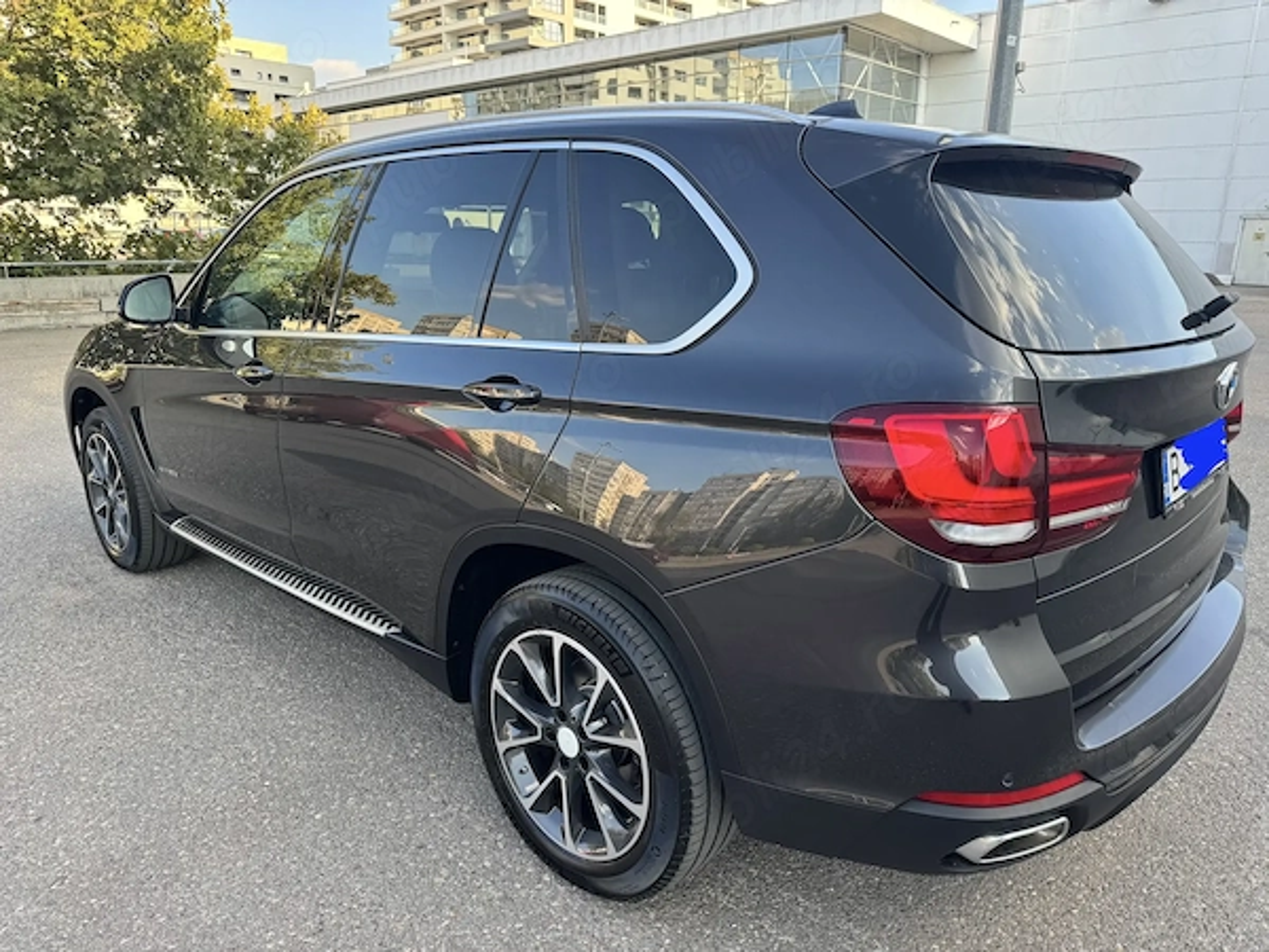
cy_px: 476
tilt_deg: -15.2
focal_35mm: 24
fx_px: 880
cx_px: 634
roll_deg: -0.6
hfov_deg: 71.6
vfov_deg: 56.8
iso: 80
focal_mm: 6.76
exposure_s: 1/334
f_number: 1.78
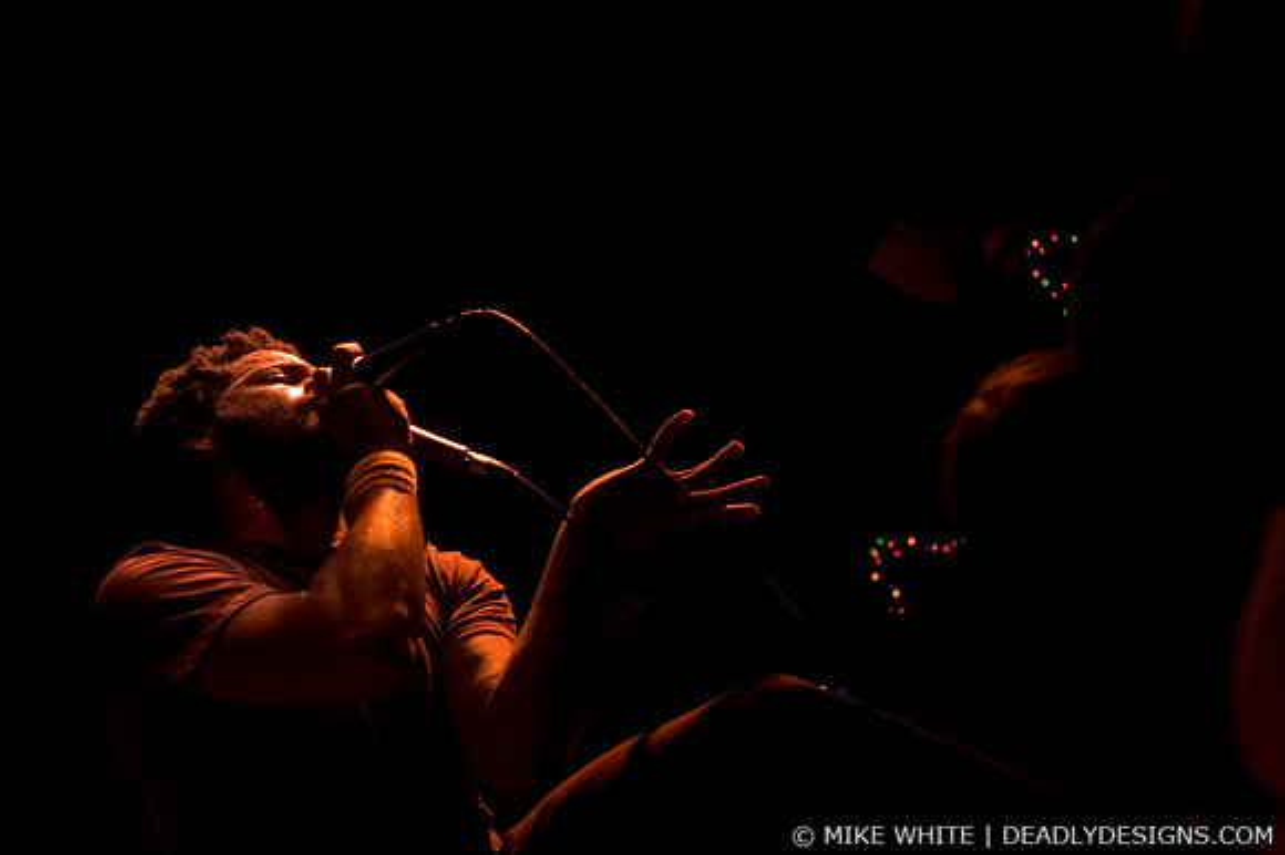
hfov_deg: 37.9
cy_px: 428
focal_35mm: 52
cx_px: 642
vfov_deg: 25.7
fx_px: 1873
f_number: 2.8
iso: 800
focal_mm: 35
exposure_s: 1/80
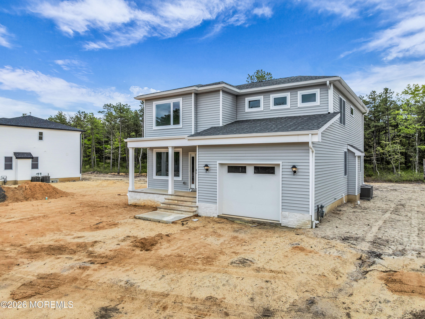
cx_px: 212
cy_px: 160
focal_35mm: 24
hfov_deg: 71.6
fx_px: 294
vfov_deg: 56.8
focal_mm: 12.29
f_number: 2.8
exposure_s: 1/500
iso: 120
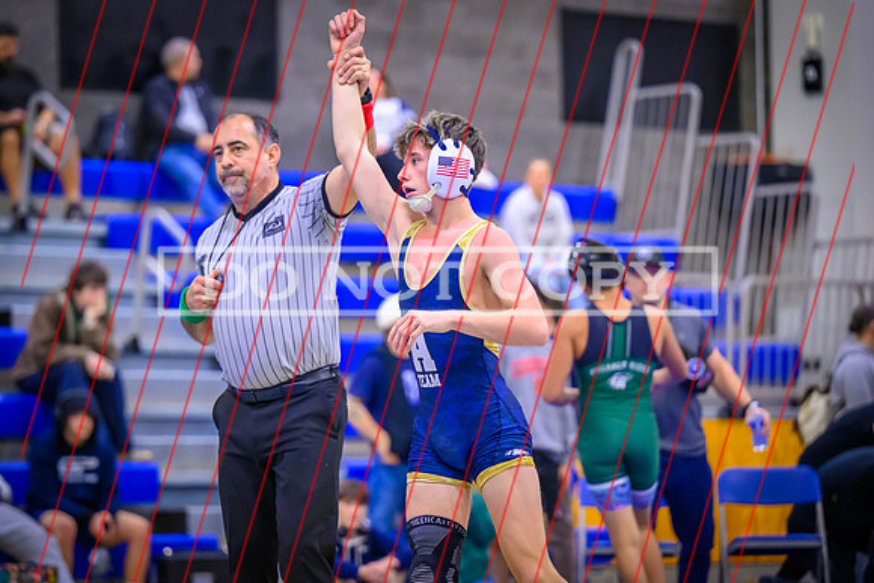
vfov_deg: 8.9
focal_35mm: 154
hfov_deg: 13.3
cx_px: 394
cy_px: 300
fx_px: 3740
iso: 6400
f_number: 2.8
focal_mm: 135
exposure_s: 1/640
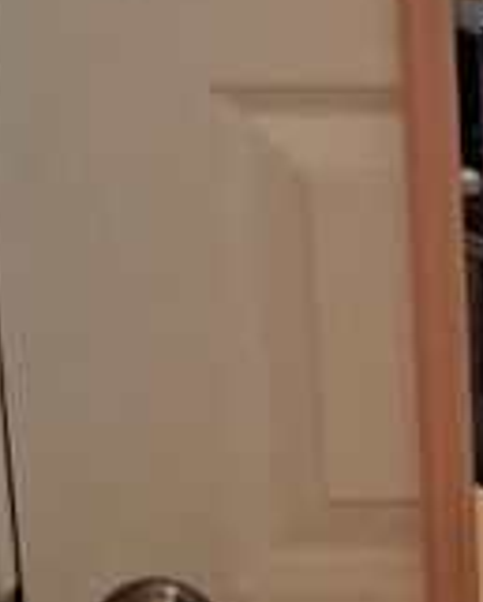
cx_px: 929
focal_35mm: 155
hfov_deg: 9.4
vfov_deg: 12.4
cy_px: 183
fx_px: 2767
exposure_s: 1/24
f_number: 2
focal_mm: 4.6
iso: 500
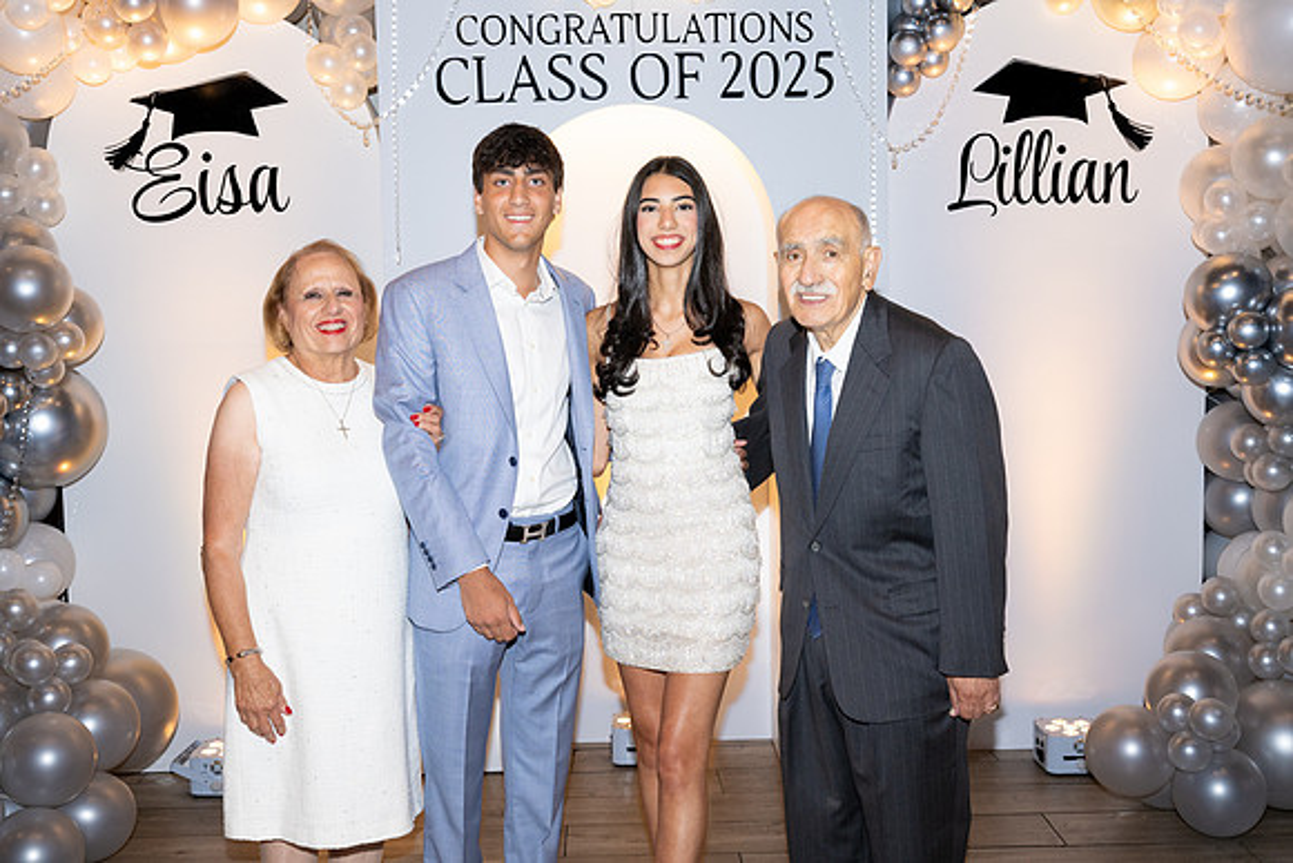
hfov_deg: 49.5
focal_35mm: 39
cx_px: 646
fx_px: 1401
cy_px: 432
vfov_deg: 34.2
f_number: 5.6
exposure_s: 1/80
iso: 1000
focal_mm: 39
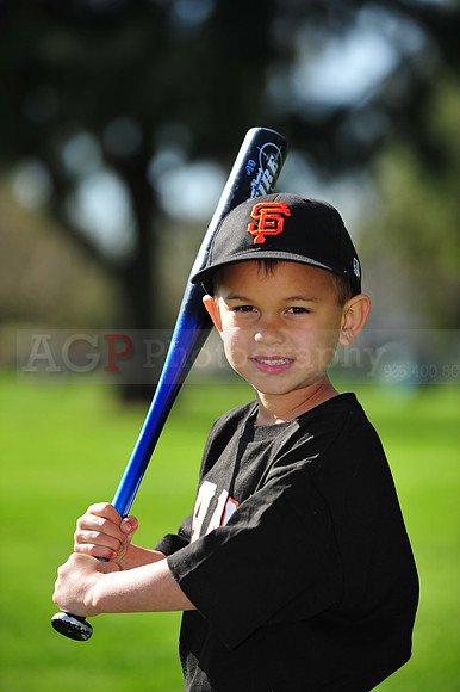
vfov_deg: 12.5
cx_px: 230
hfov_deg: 8.3
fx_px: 3166
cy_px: 346
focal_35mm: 165
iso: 200
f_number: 4.5
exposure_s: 1/1000
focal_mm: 165
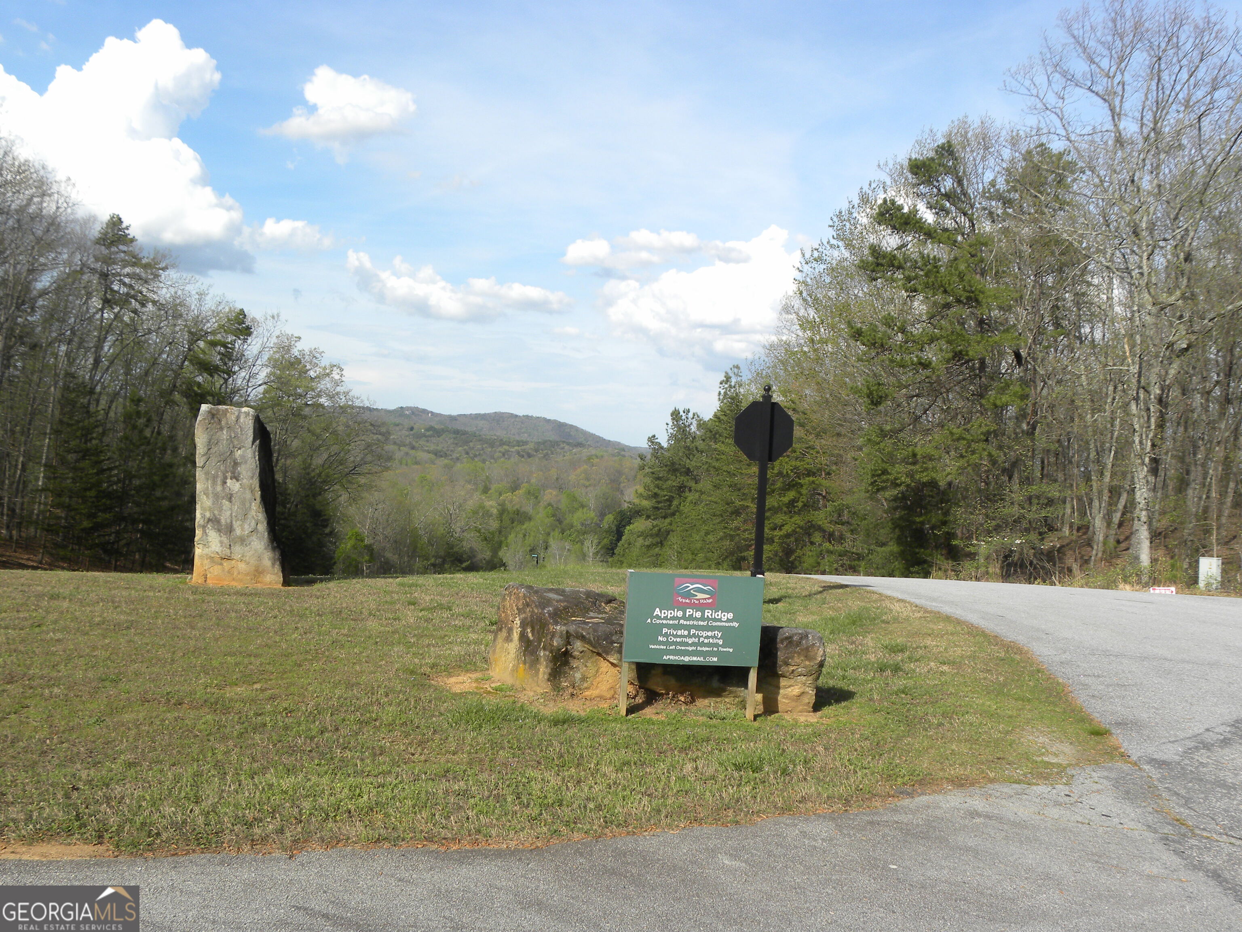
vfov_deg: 42.9
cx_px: 621
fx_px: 1184
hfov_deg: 55.4
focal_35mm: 33
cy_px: 466
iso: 64
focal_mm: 5.9
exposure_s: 1/319
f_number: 4.5
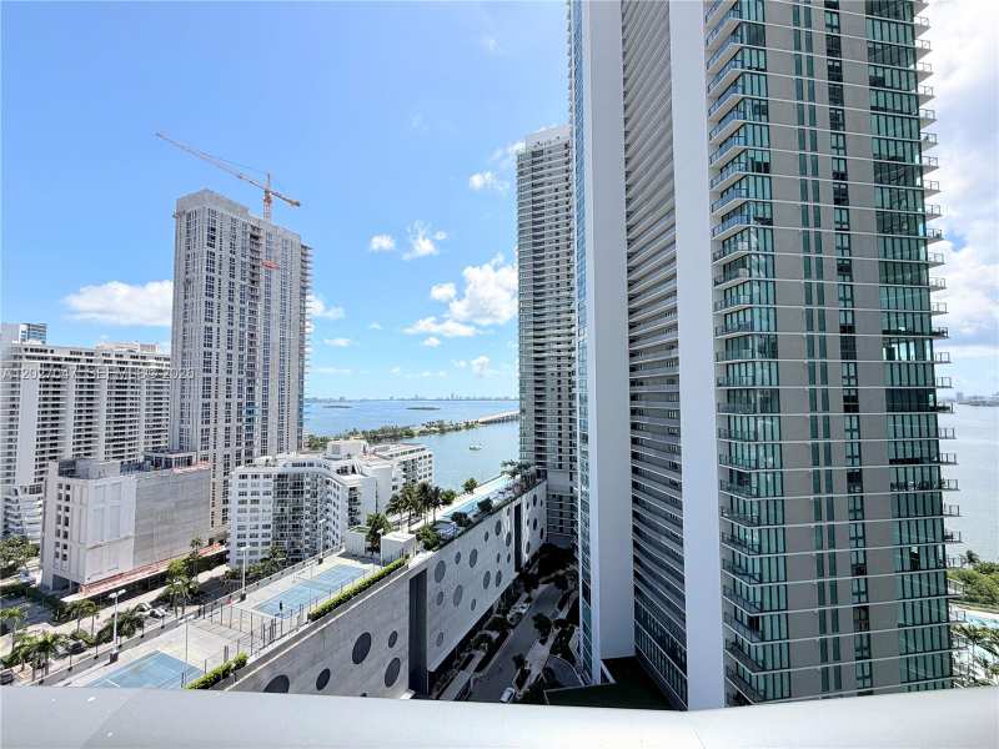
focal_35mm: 14
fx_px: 404
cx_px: 500
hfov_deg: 102.1
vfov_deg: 85.7
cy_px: 374
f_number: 2.2
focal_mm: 2.22
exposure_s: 1/770
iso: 25
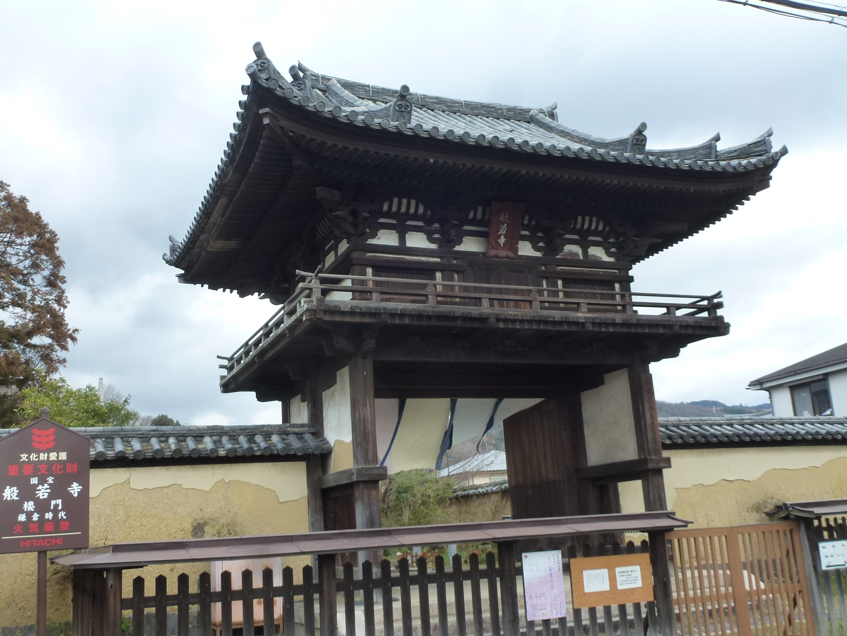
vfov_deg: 41.8
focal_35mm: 34
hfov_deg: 54.0
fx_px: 832
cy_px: 327
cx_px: 414
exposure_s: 1/125
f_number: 4
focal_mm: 5.9
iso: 160
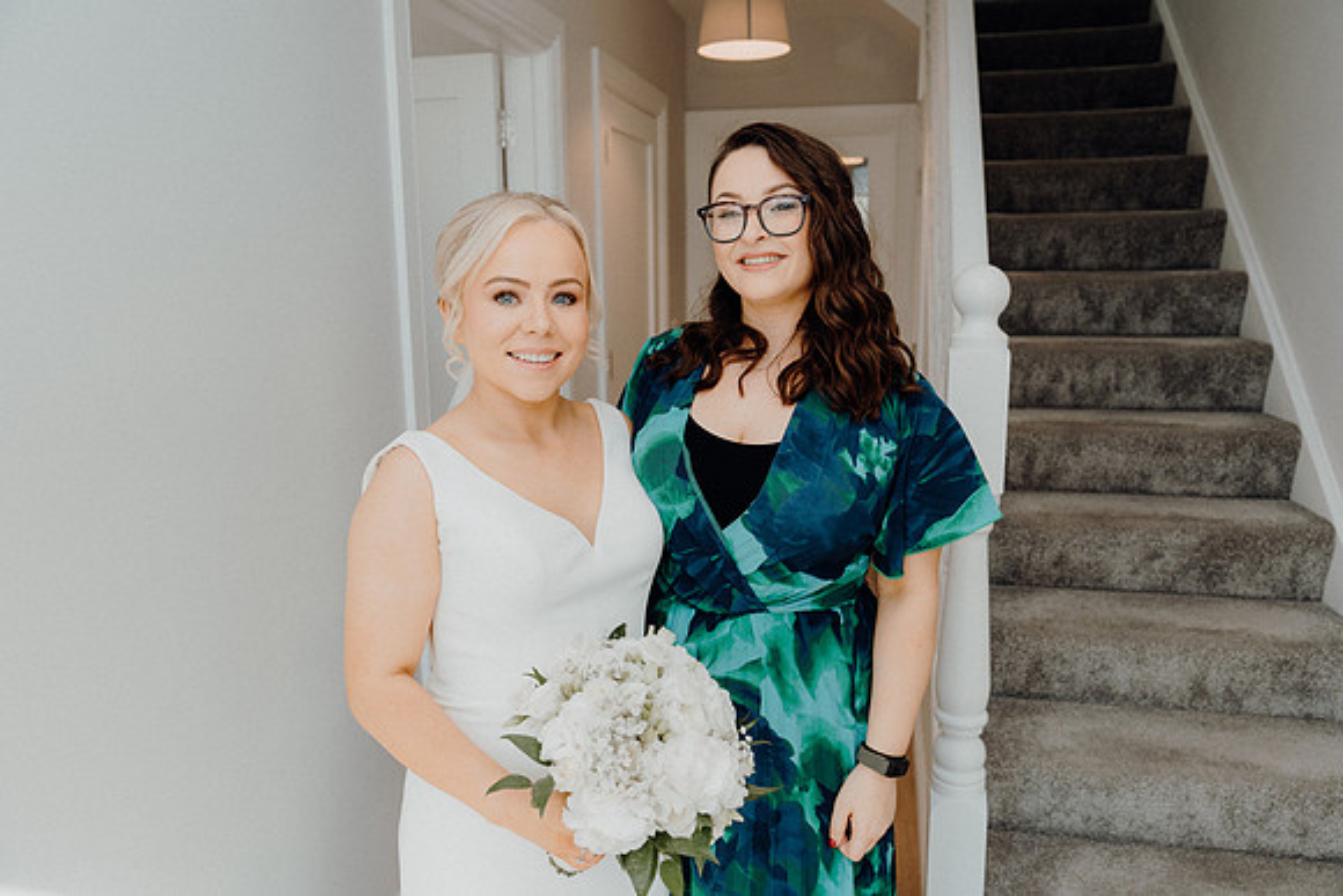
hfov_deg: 67.4
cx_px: 672
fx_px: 1008
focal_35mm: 27
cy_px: 448
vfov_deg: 47.9
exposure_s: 1/160
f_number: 3.5
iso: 160
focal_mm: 27
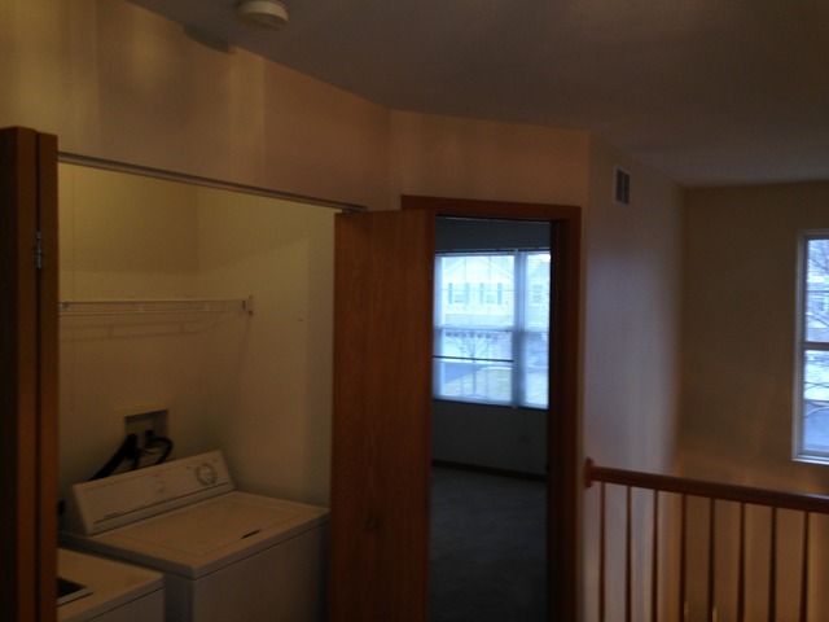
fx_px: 790
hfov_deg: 55.4
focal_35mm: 33
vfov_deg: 42.9
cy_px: 311
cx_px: 414
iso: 50
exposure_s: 1/20
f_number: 2.4
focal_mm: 4.12
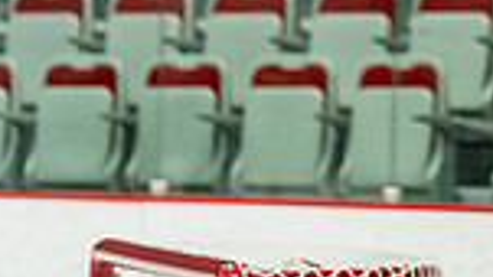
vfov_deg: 2.2
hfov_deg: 3.9
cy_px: 509
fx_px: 7086
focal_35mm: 542
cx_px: -536
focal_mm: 95
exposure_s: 1/1000
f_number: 3.2
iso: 1600
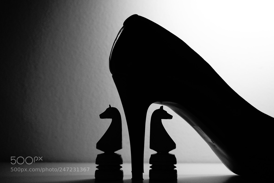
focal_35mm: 40
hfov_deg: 47.9
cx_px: 137
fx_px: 308
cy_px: 92
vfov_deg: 33.0
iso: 1250
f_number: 4.5
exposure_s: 1/60
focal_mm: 27
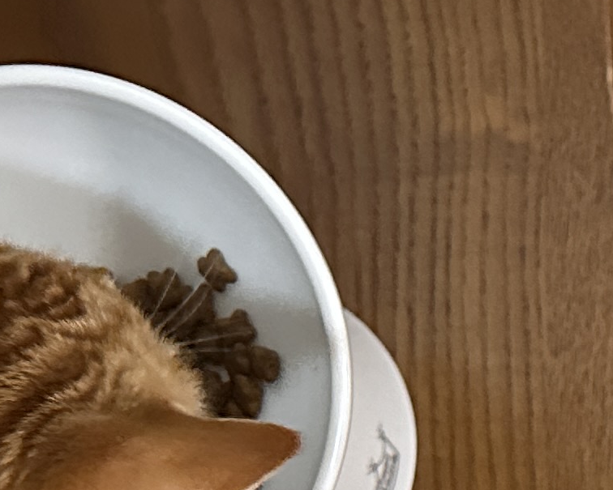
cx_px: 854
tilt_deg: -81.4
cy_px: 475
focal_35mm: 125
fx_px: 2268
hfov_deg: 14.6
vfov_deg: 12.2
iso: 800
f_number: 1.78
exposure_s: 1/52
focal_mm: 6.86
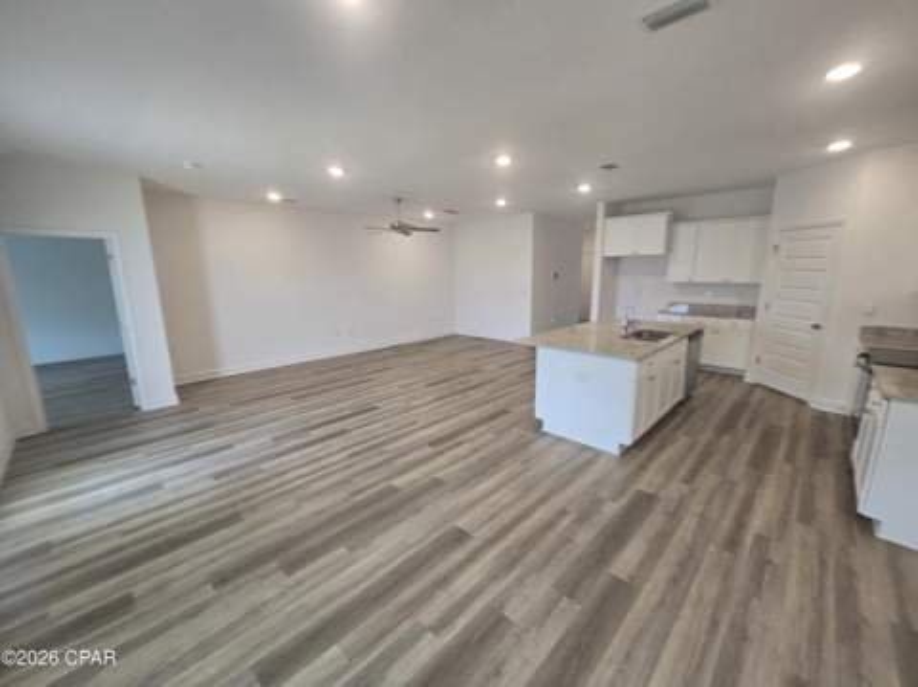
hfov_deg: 106.2
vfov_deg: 89.8
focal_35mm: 13
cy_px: 344
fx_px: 344
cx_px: 459
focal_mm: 2.2
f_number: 2.2
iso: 125
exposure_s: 1/60
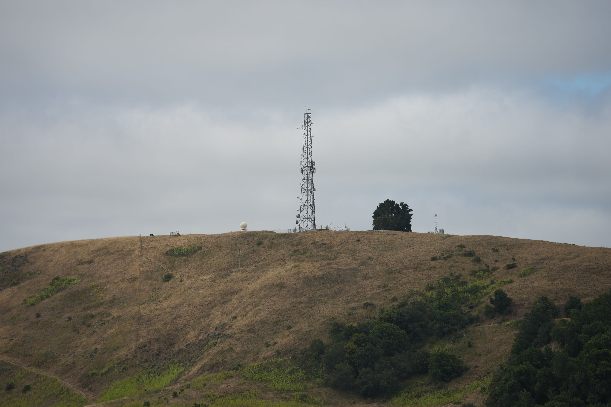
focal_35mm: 191
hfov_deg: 10.8
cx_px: 306
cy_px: 204
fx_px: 3241
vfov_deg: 7.2
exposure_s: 1/1250
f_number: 6.3
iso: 200
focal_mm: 191
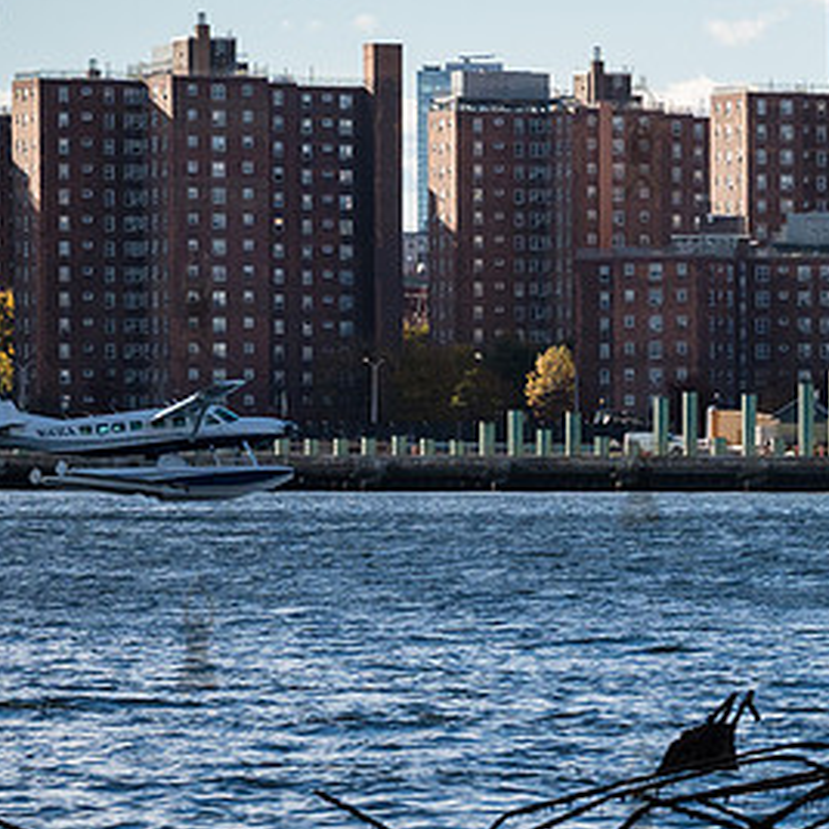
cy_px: 750
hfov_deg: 5.3
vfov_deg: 5.3
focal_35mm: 328
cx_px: 1167
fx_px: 8887
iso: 1000
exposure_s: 1/1250
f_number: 9
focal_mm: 110
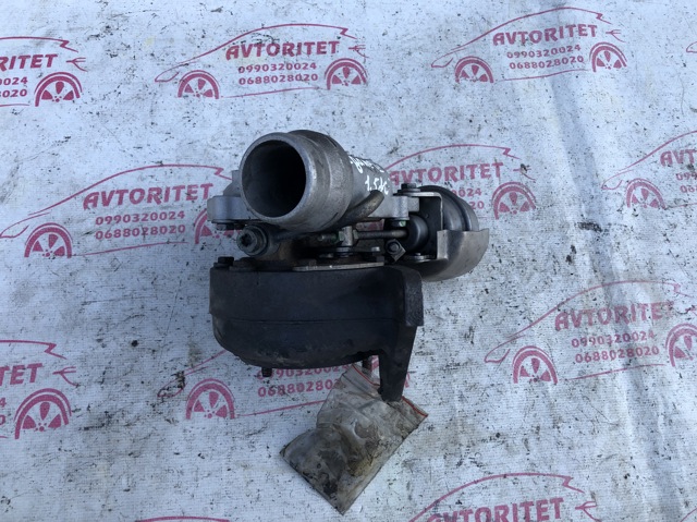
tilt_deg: -66.4
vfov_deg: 49.7
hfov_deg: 63.5
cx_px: 348
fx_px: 563
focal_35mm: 28
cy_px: 261
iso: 20
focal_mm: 4
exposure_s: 1/196
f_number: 1.8
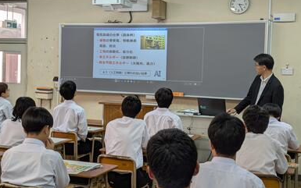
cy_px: 71
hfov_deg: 38.2
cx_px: 152
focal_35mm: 53
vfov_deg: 24.4
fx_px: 435
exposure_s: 1/40
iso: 41
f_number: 1.85
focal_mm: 6.81
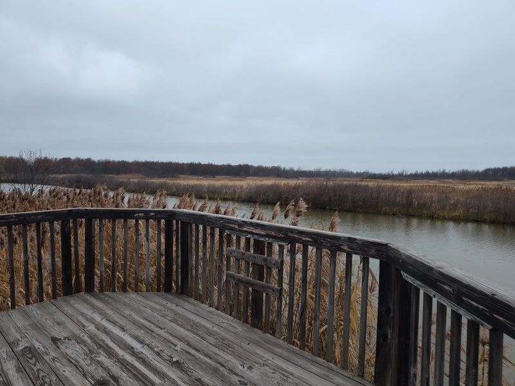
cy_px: 193
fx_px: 342
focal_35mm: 23
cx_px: 258
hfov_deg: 73.9
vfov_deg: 58.9
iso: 231
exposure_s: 1/120
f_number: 1.8
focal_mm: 5.56
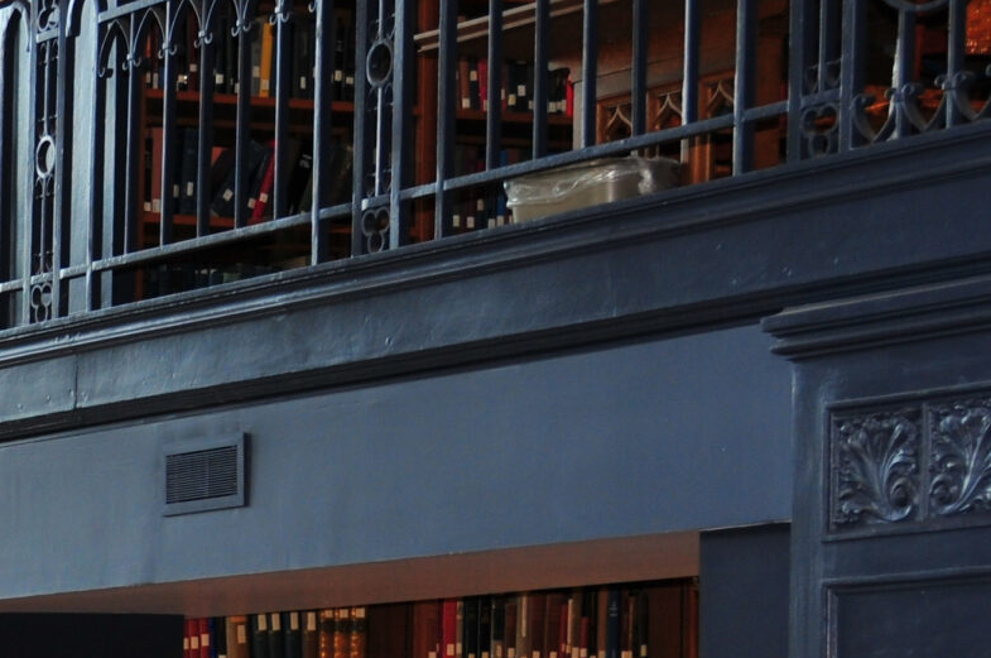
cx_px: -251
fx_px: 4168
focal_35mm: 152
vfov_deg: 9.0
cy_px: 628
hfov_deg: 13.1
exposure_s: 1/80
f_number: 4
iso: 200
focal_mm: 31
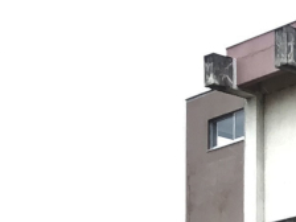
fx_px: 1419
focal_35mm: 166
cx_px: 703
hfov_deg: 10.3
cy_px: 468
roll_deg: +0.7
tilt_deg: +4.8
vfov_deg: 8.4
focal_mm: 3.3
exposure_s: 1/130
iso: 25
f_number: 2.4
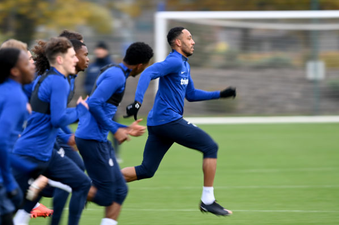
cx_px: 149
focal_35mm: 502
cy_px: 129
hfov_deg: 4.1
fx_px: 4724
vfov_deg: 2.7
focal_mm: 400
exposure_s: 1/125
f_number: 4.5
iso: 100
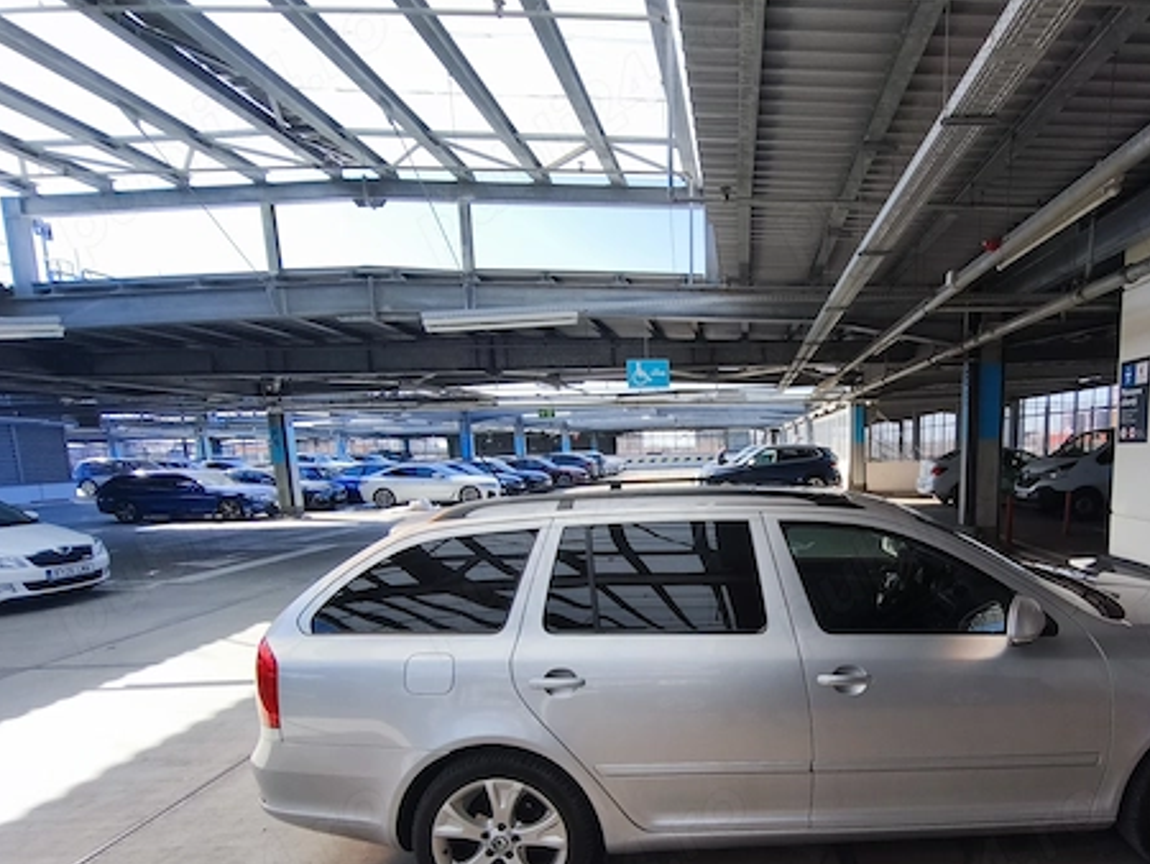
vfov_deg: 64.9
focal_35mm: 20
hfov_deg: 79.2
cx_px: 759
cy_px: 547
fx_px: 665
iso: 50
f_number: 2.2
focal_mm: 1.91
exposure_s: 1/603
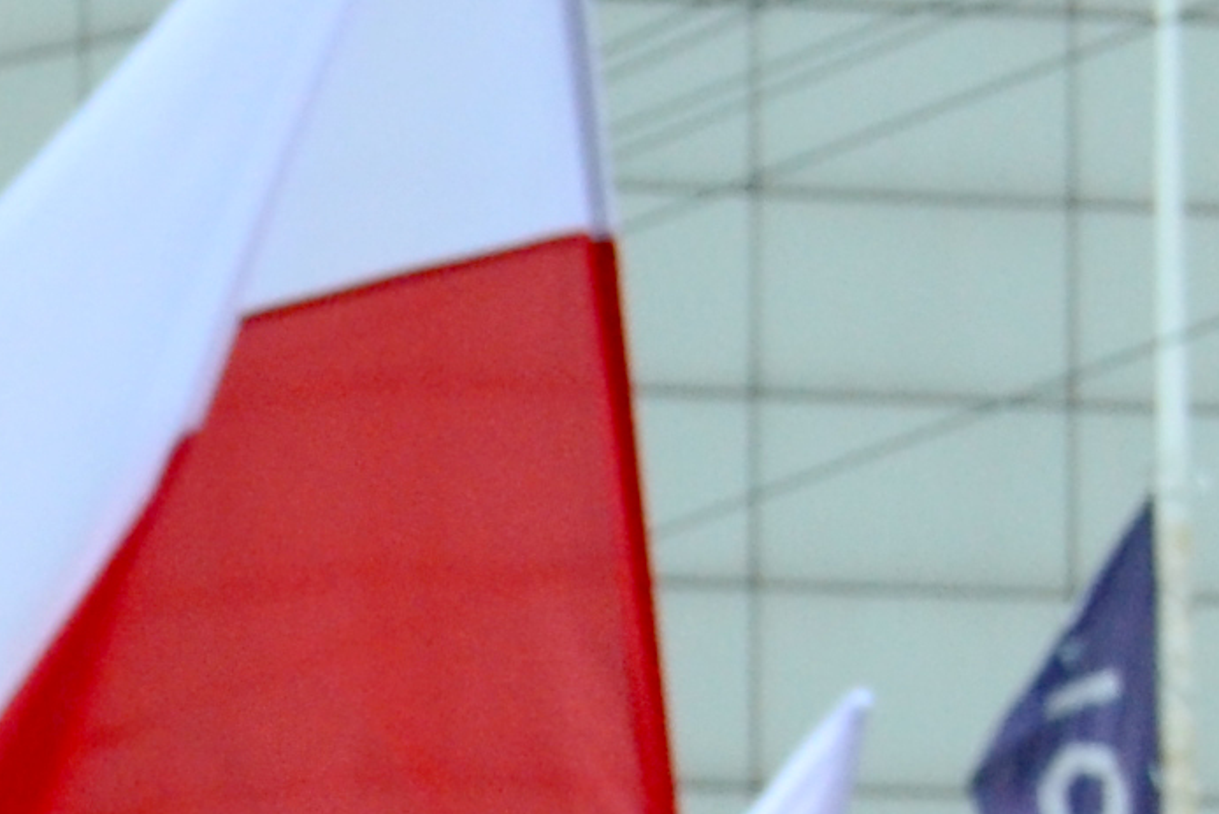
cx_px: -2654
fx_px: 8771
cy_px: 2658
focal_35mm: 259
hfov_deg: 7.0
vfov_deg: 5.0
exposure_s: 1/100
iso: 400
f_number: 9
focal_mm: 26
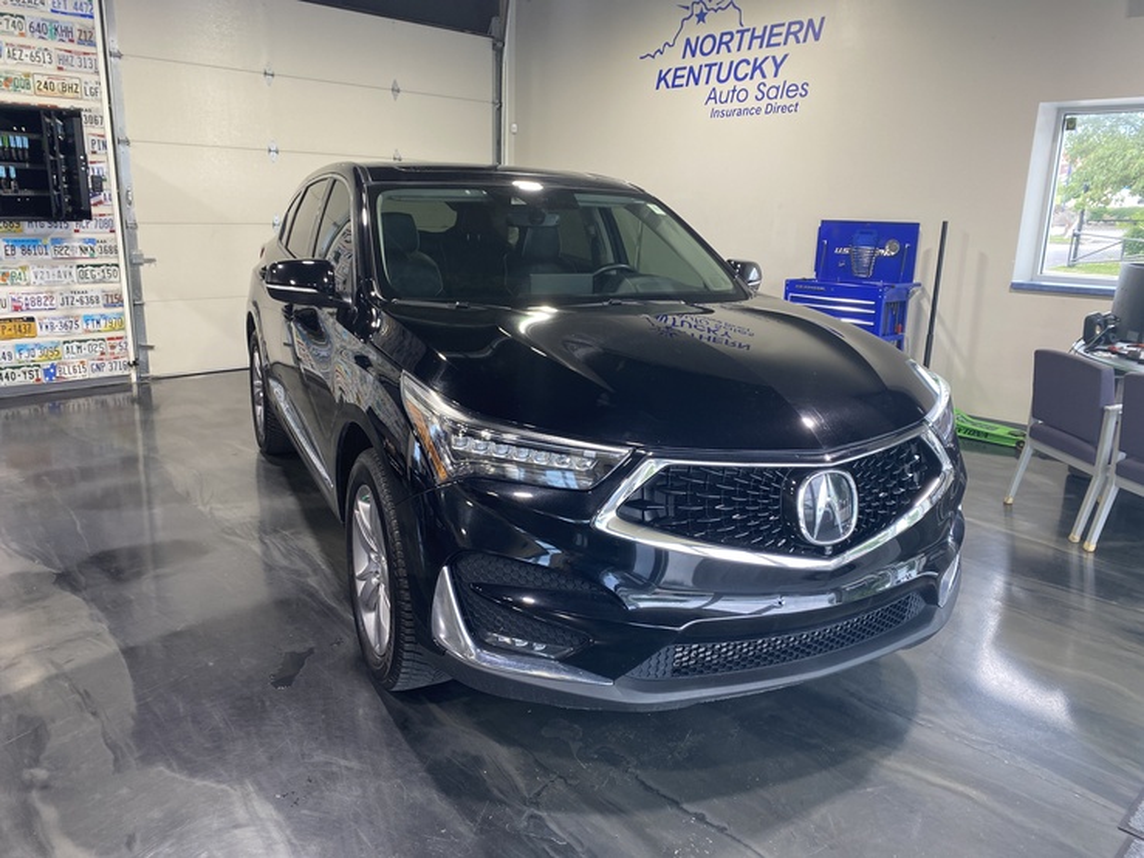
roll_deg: -2.4
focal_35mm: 26
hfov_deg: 67.3
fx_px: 859
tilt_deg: -11.8
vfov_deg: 53.0
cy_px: 429
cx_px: 572
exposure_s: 1/60
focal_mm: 4.25
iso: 64
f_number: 1.8
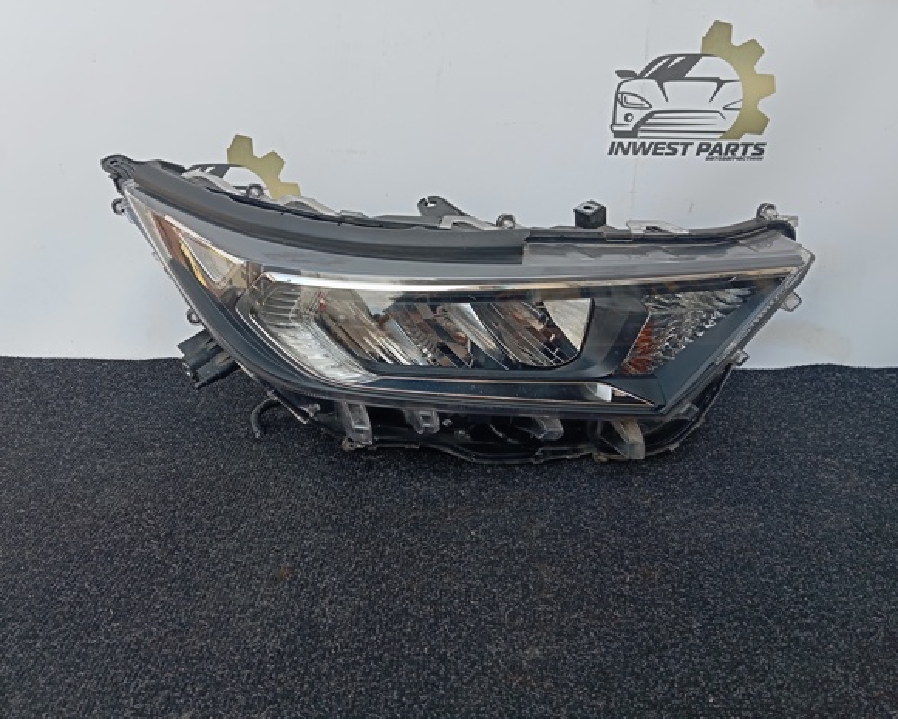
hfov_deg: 58.7
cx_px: 427
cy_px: 349
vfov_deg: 48.5
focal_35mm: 30
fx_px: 797
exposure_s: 1/192
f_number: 1.8
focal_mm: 4.22
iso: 53
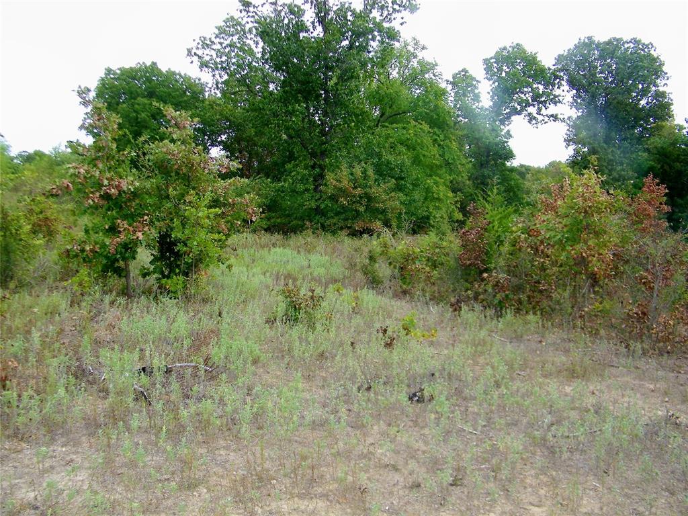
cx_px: 344
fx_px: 557
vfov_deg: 49.7
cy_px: 258
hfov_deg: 63.4
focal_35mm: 28
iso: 80
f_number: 3.5
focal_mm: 5
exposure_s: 1/200
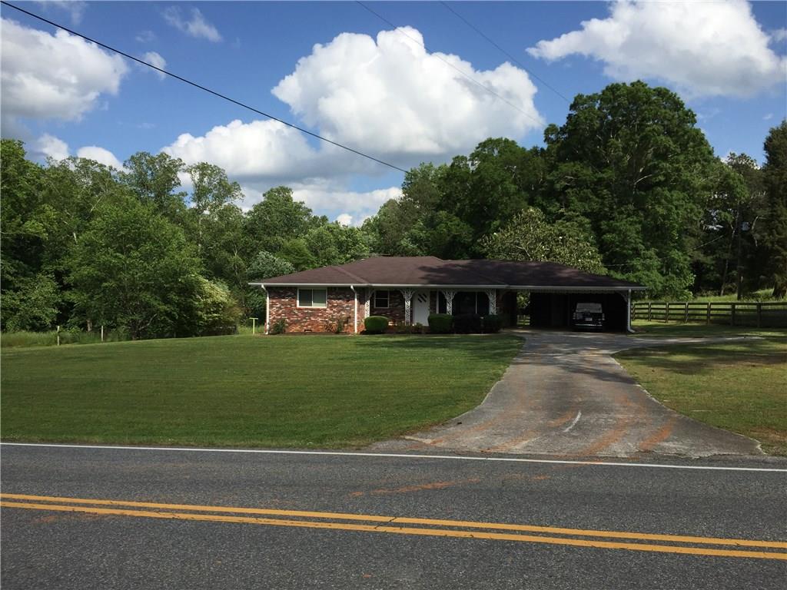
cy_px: 295
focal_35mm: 29
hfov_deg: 61.7
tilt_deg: -1.9
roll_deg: +0.0
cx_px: 394
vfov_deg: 48.2
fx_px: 659
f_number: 2.2
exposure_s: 1/2825
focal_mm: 4.15
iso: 32
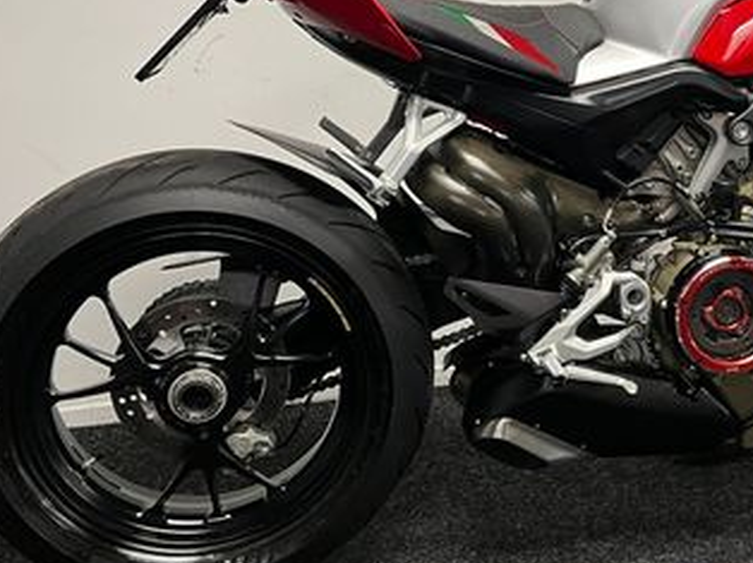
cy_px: 177
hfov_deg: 35.1
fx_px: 1152
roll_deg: +1.0
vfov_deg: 27.3
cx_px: 597
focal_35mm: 53
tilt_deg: -13.2
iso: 100
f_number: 1.6
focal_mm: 5.1
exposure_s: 1/50
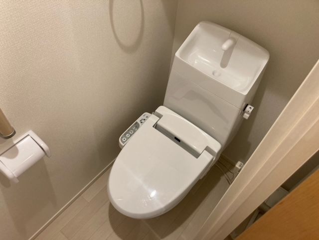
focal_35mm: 28
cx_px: 160
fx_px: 258
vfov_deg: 49.7
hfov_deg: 63.4
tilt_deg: -53.6
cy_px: 120
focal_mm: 3.99
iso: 100
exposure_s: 1/60
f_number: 1.8
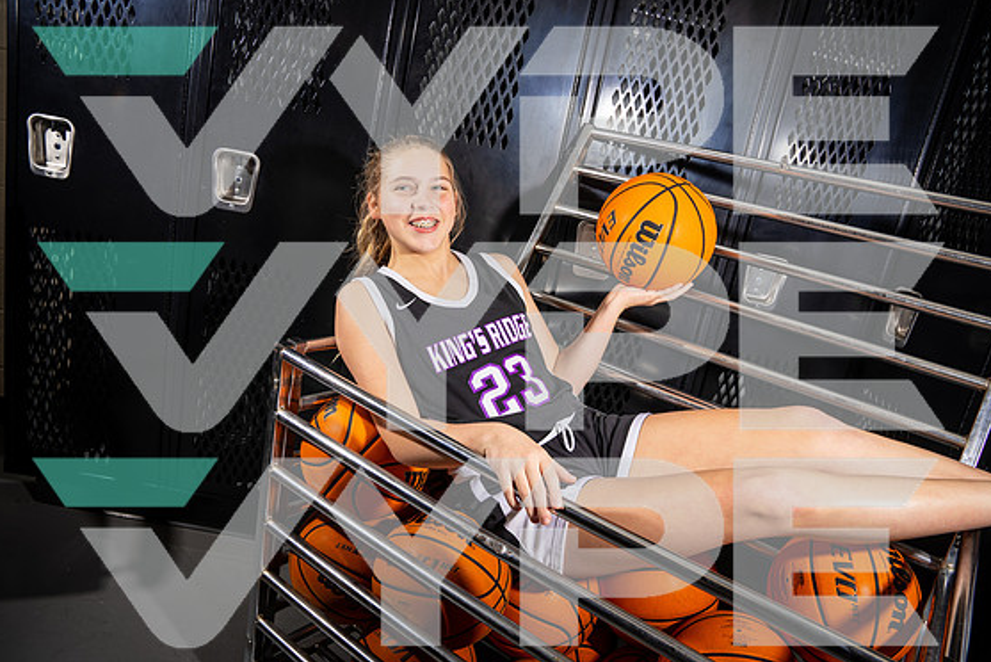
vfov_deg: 51.3
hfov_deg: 71.5
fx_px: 689
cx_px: 491
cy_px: 337
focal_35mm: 25
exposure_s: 1/125
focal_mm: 24
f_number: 8
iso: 100
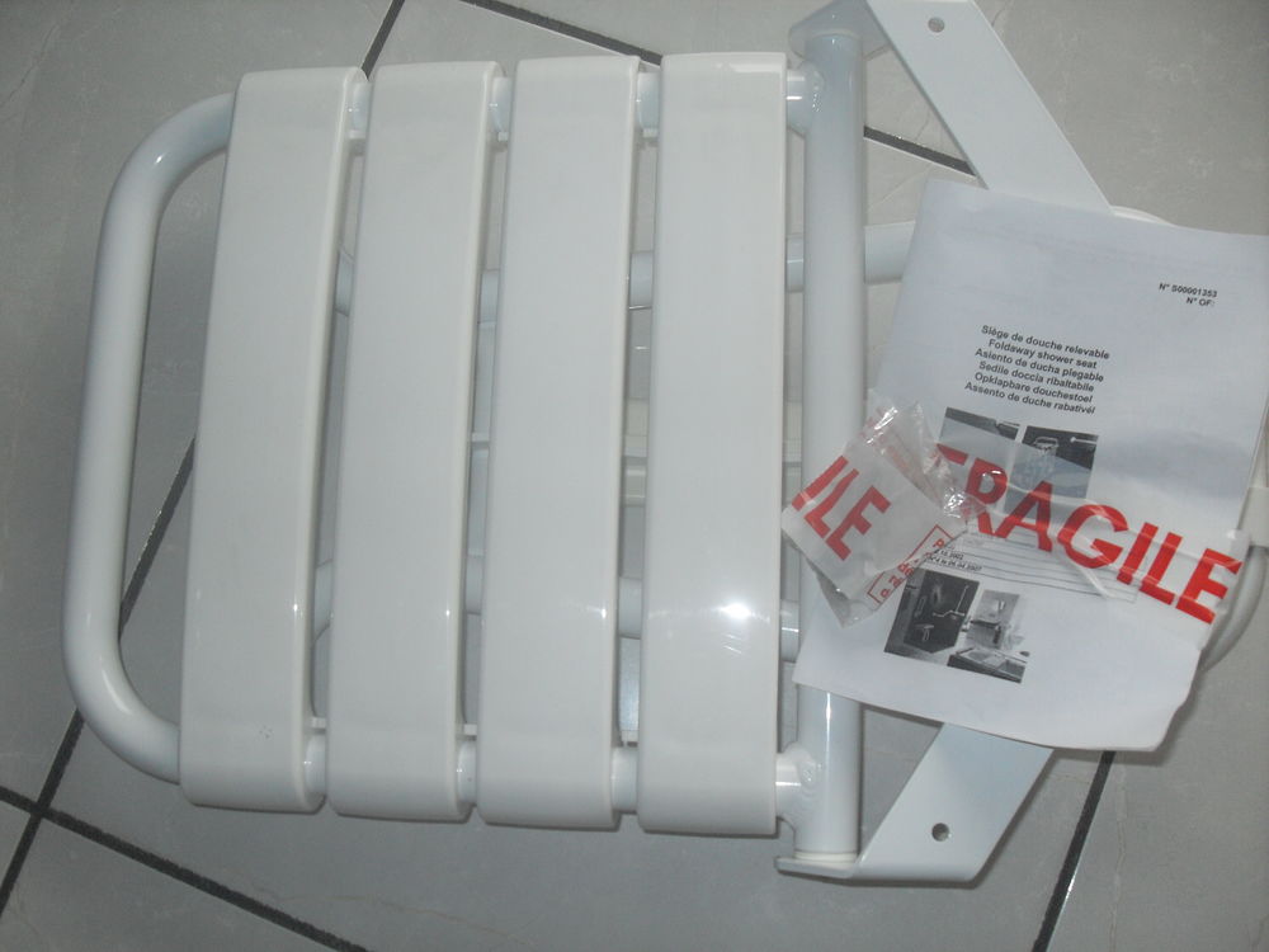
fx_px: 1356
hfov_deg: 50.1
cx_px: 634
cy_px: 476
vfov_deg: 38.7
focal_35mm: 37
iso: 100
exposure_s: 1/45
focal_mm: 6.3
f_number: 2.8
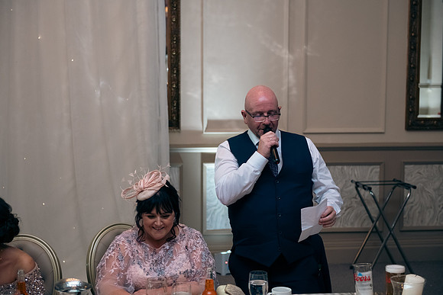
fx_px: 763
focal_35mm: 62
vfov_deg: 21.9
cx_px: 222
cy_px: 148
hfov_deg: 32.4
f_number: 3.5
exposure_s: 1/160
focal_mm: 62
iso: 1000
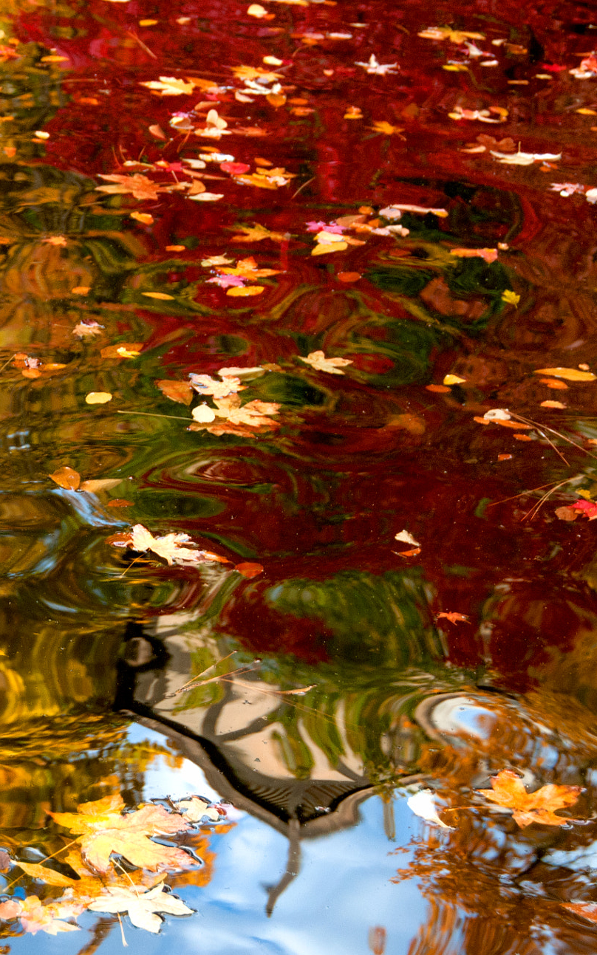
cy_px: 496
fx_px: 2833
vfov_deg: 19.1
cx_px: -68
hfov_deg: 11.8
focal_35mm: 109
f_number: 5.6
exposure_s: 1/125
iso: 400
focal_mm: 45
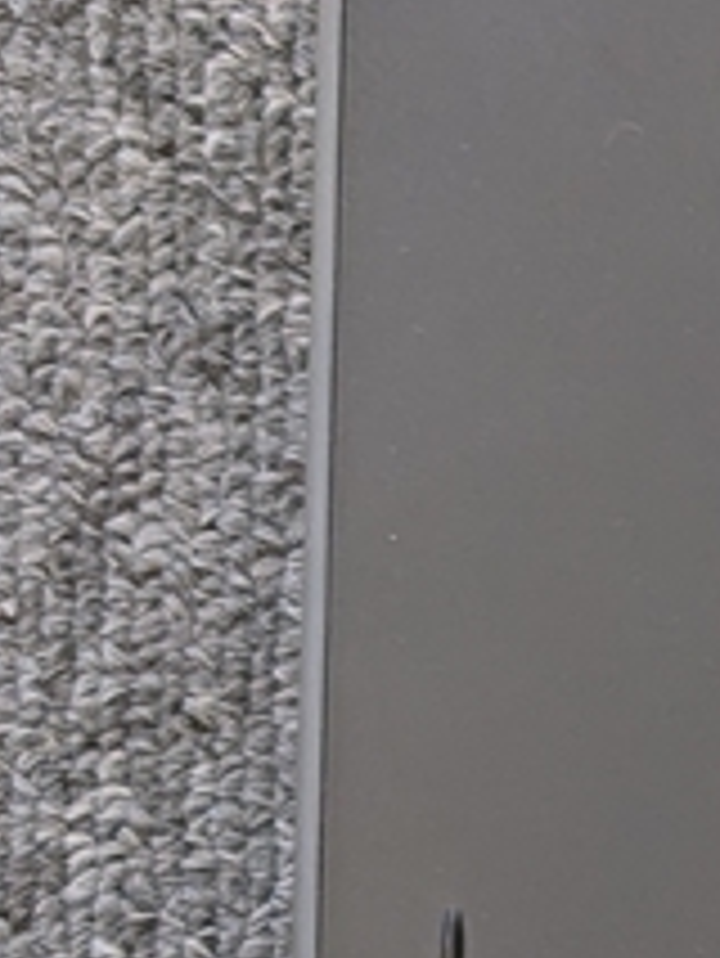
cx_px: 1642
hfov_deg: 10.1
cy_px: 1021
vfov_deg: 14.8
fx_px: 3602
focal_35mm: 130
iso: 97
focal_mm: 4.38
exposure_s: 1/24
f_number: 1.73
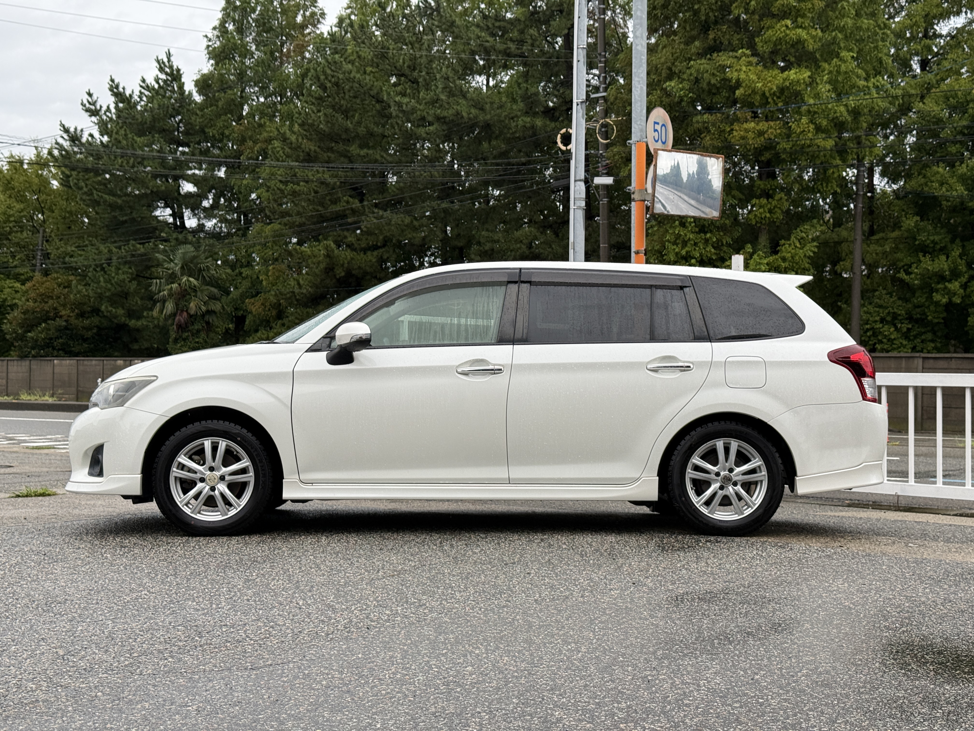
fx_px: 1351
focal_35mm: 48
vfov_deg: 30.3
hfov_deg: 39.7
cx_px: 487
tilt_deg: +0.4
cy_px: 366
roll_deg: -0.7
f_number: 1.78
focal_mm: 6.76
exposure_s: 1/865
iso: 80
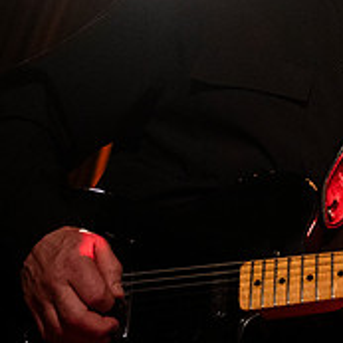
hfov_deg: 12.2
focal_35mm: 141
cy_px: -4
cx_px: 343
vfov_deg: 12.2
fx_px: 1581
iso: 2500
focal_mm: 44
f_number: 3.2
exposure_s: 1/125
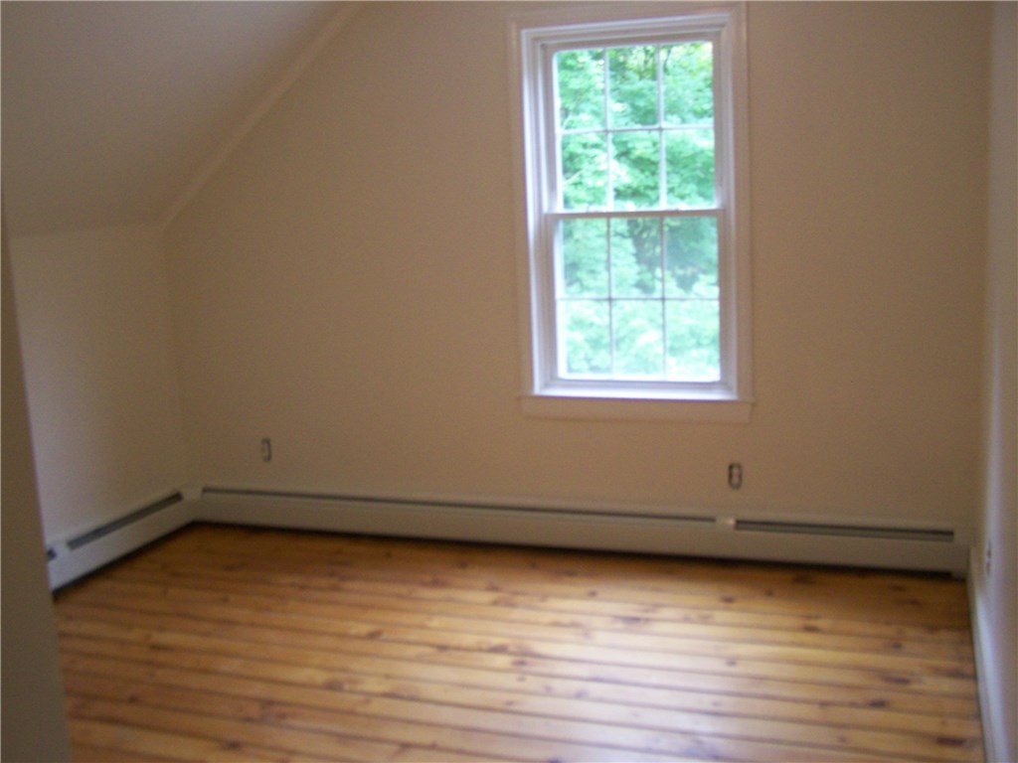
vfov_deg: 37.7
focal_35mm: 38
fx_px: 1118
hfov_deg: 49.0
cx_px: 509
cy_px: 382
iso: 160
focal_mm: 6.3
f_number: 2.8
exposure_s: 1/20
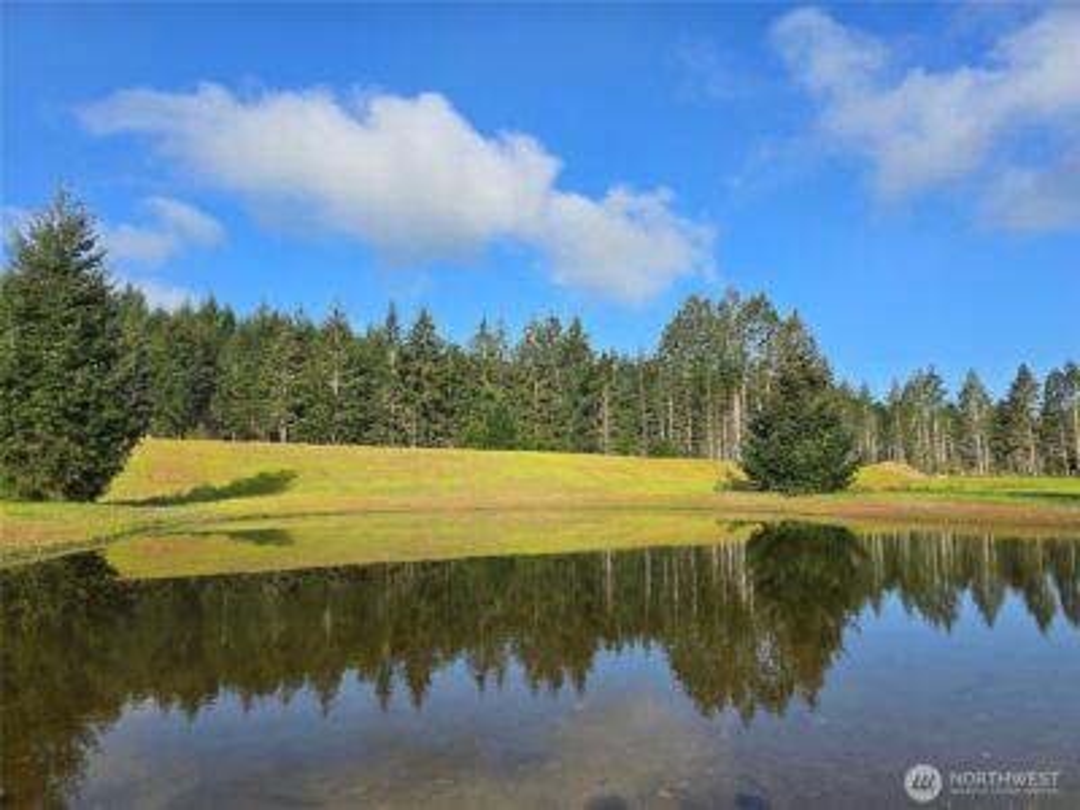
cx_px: 540
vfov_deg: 58.9
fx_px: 718
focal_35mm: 23
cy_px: 405
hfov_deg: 73.9
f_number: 1.7
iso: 12
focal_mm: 6.3
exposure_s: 1/614
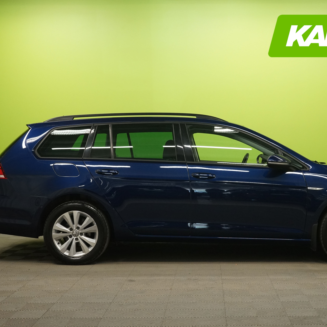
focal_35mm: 54
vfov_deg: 31.6
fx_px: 577
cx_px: 206
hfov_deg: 31.5
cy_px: 164
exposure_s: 1/25
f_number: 9
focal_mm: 42
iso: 2500
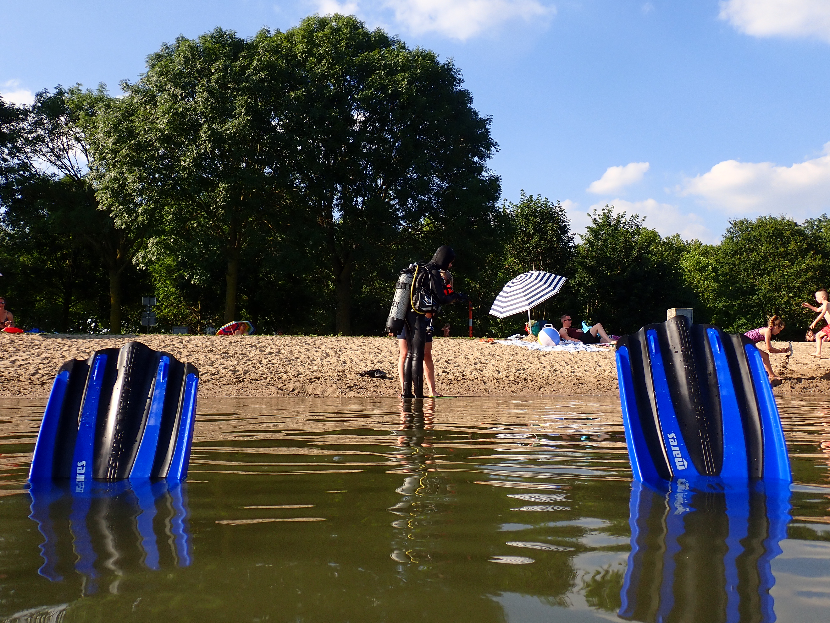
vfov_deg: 44.2
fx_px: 767
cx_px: 415
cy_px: 312
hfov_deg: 56.8
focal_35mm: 32
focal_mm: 5.79
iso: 100
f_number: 3.2
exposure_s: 1/800
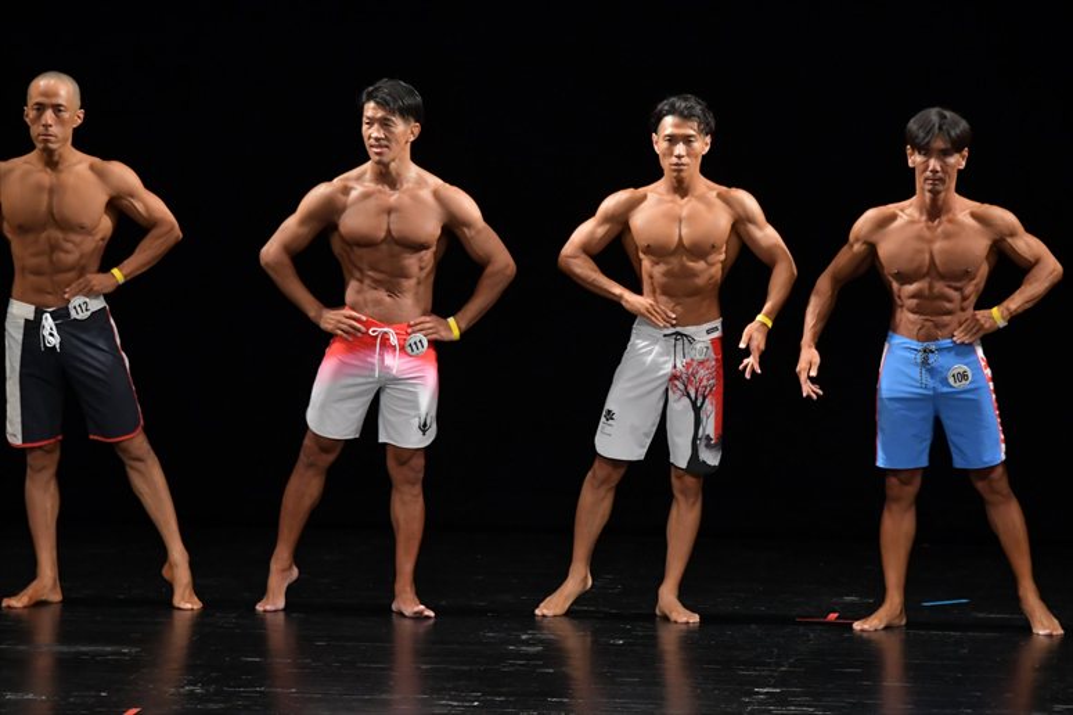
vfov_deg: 5.1
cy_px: 358
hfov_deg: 7.6
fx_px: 8044
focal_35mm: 270
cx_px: 536
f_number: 5.6
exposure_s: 1/400
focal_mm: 180
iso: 3200
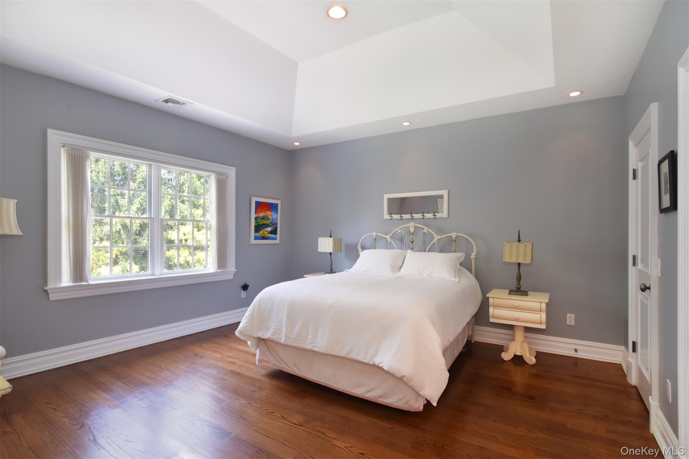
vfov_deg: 72.0
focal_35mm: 16
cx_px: 344
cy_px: 230
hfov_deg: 95.0
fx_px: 316
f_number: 11
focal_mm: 11
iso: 640
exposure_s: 1/40
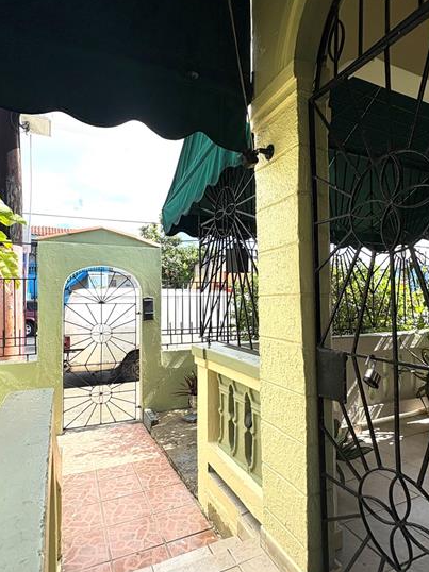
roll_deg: +0.4
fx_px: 331
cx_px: 218
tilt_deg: +0.6
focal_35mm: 20
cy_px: 292
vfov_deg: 81.8
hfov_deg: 65.9
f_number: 2.2
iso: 64
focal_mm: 2.22
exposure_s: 1/1395
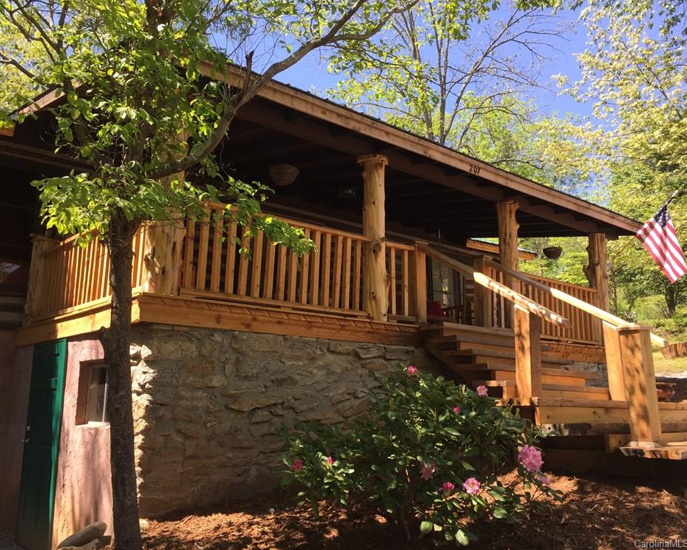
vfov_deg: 47.1
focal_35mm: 31
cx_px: 342
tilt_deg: +11.3
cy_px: 268
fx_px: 630
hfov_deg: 57.2
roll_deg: +0.3
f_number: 2.2
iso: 32
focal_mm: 4.15
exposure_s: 1/542
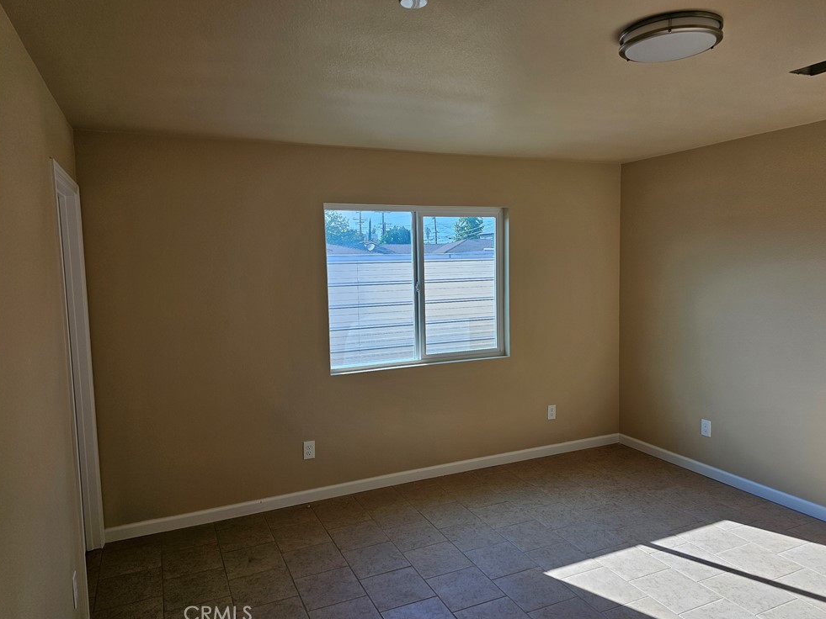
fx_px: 573
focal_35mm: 24
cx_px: 423
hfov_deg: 71.6
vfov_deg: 56.8
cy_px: 303
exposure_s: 1/120
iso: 16
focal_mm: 6.3
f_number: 1.7
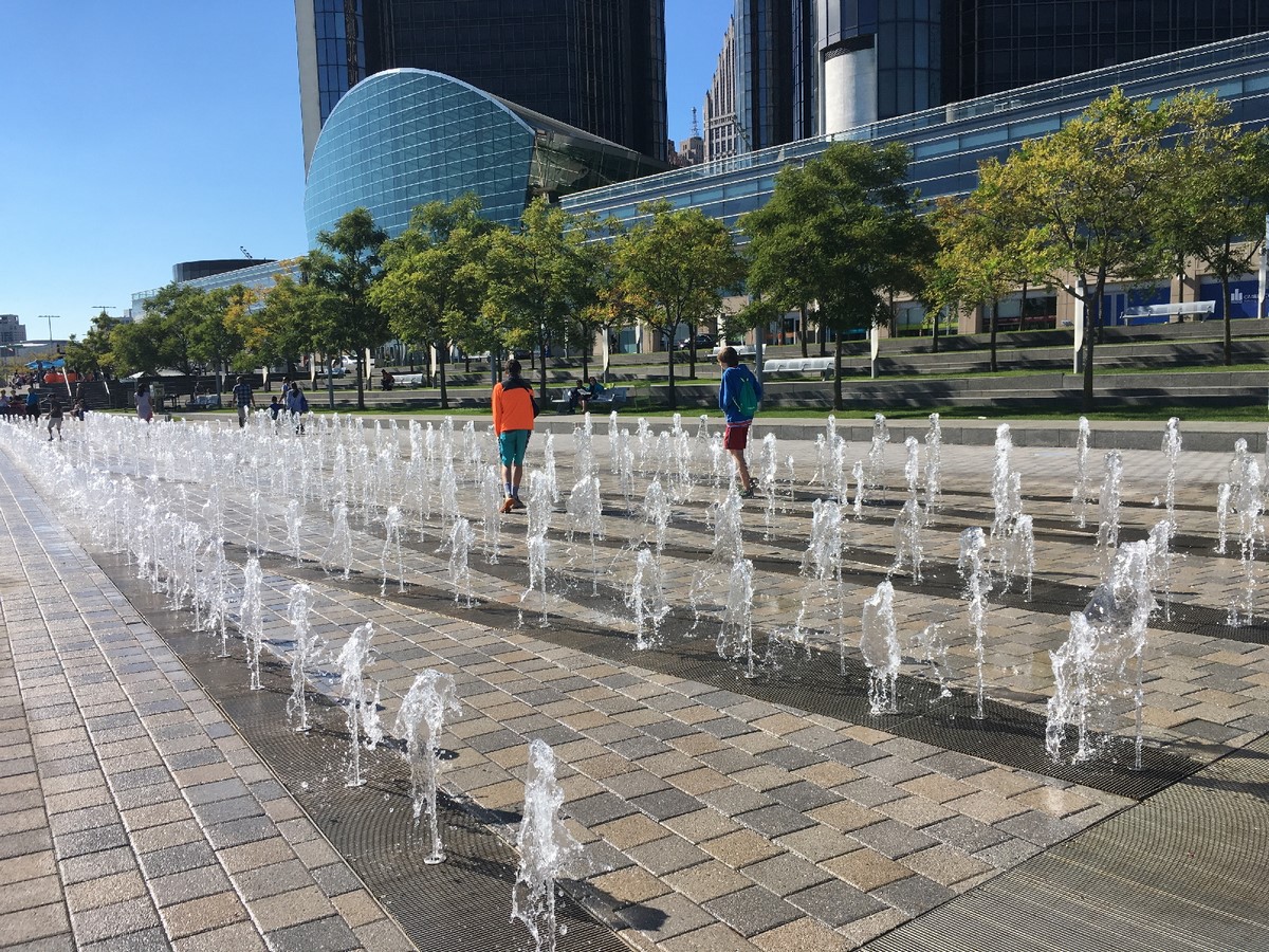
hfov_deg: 61.7
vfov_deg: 48.2
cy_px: 476
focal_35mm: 29
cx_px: 634
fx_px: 1063
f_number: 2.2
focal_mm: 4.15
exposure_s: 1/1570
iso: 25
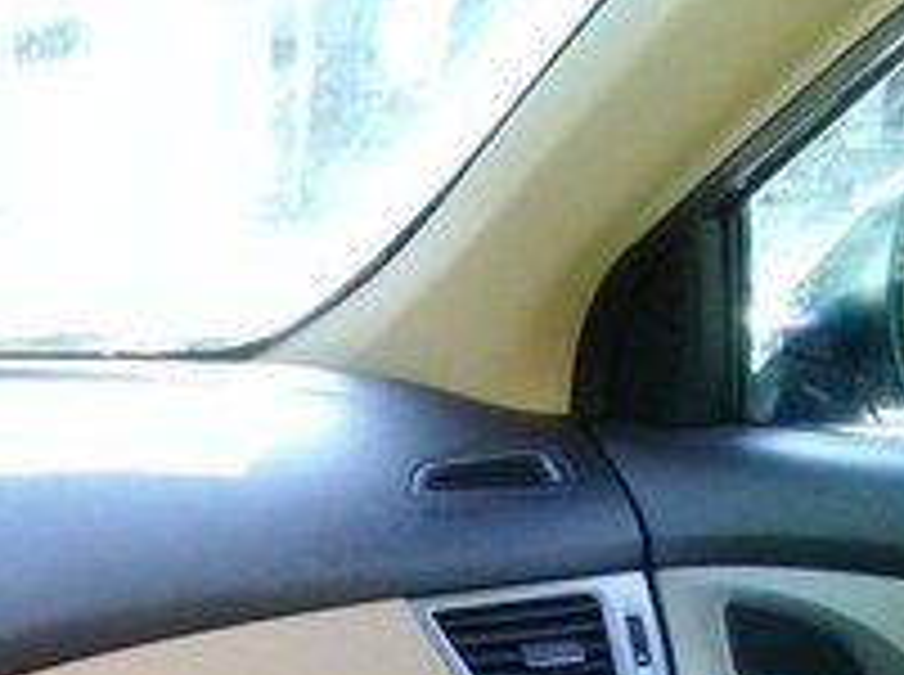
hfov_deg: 17.0
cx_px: -544
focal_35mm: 102
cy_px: 956
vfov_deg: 13.7
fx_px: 2659
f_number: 2.2
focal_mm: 3.3
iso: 64
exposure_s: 1/100
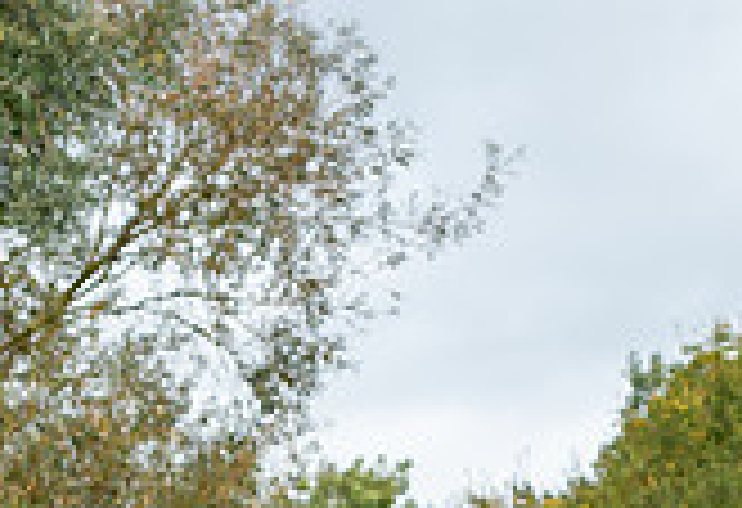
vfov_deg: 3.6
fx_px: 8043
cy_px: 721
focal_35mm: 387
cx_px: 876
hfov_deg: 5.3
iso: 200
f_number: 4
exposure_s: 1/500
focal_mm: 92
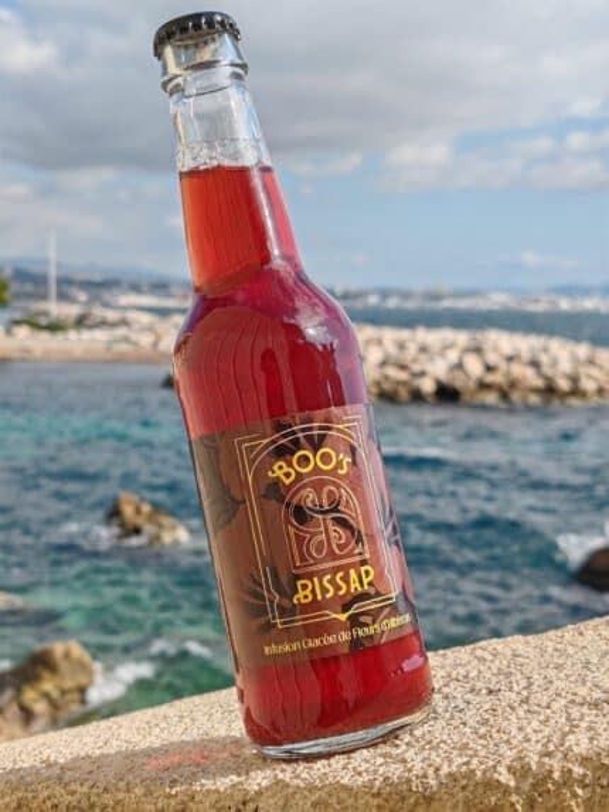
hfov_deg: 27.0
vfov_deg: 35.5
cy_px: 406
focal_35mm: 54
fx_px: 1266
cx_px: 304
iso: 50
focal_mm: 6.12
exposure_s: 1/540
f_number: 1.9
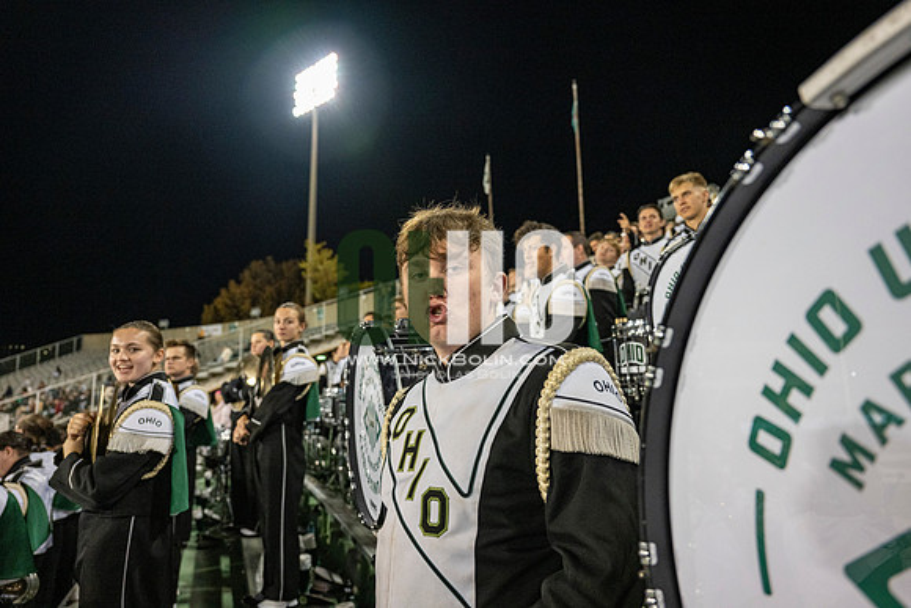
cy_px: 304
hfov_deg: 71.5
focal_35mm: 25
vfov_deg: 51.3
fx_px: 633
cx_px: 456
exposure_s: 1/500
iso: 2000
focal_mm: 25
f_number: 3.2
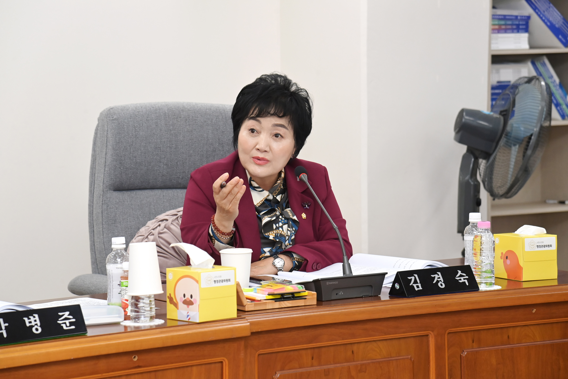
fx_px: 1893
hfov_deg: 17.1
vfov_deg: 11.4
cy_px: 190
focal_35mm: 120
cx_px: 284
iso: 2500
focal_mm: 120
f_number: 6.3
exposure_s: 1/250
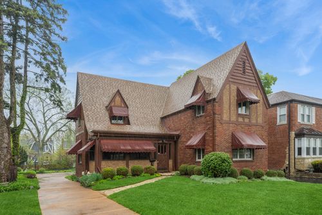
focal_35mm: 23
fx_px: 206
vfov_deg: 55.1
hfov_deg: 76.1
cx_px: 161
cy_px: 108
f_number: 8
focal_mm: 23
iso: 1000
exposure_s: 1/100
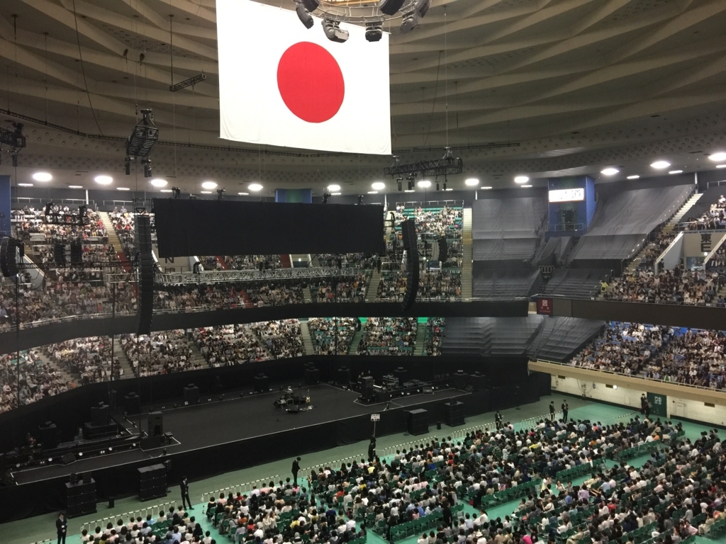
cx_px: 363
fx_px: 608
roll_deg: -0.1
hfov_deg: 61.7
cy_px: 272
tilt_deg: -0.6
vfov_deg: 48.2
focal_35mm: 29
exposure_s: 1/15
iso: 100
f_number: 2.2
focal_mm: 4.15
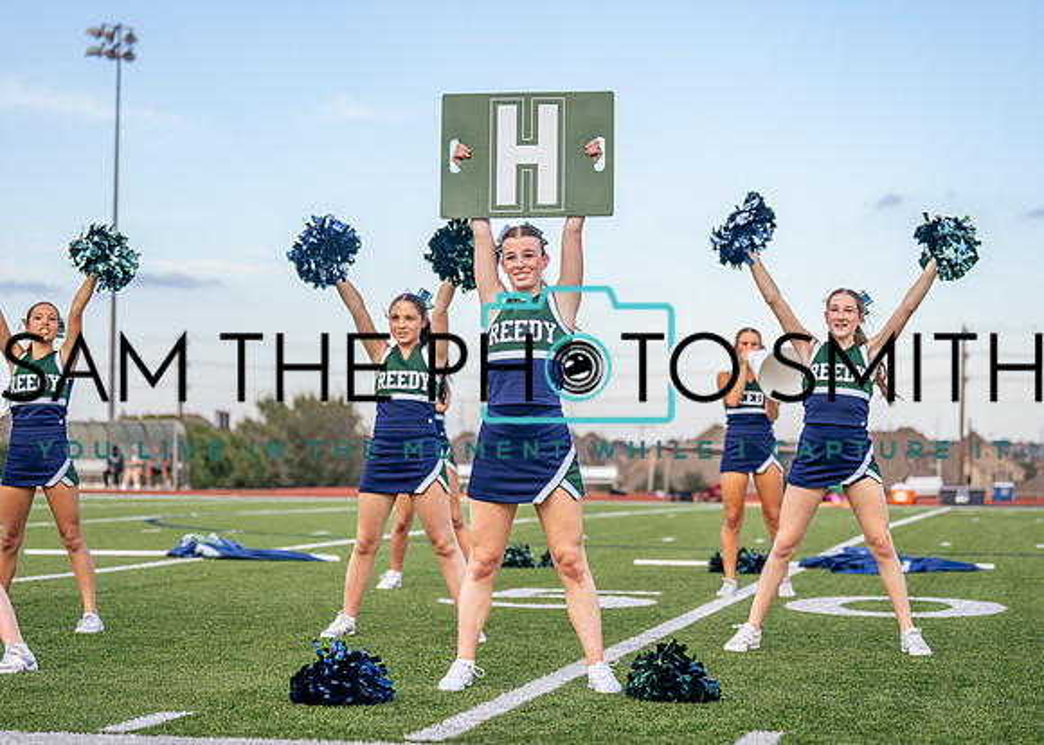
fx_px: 2381
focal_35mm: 80
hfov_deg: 24.7
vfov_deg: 17.8
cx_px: 514
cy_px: 393
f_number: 2.8
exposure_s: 1/2500
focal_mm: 70
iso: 500
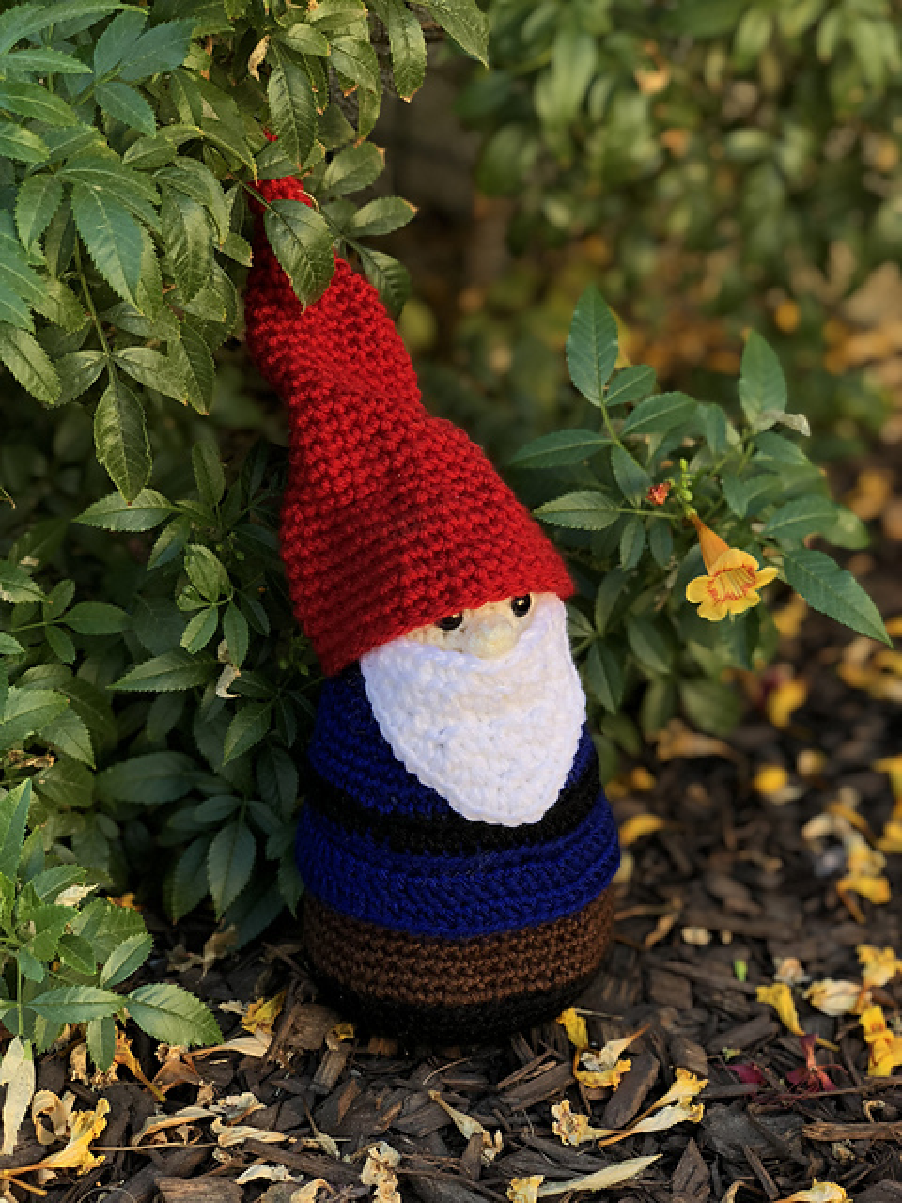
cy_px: 602
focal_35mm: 57
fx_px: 1980
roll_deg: -0.5
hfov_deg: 25.7
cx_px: 451
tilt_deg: -29.9
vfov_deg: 33.8
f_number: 2.8
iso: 40
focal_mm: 6.6
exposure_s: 1/120
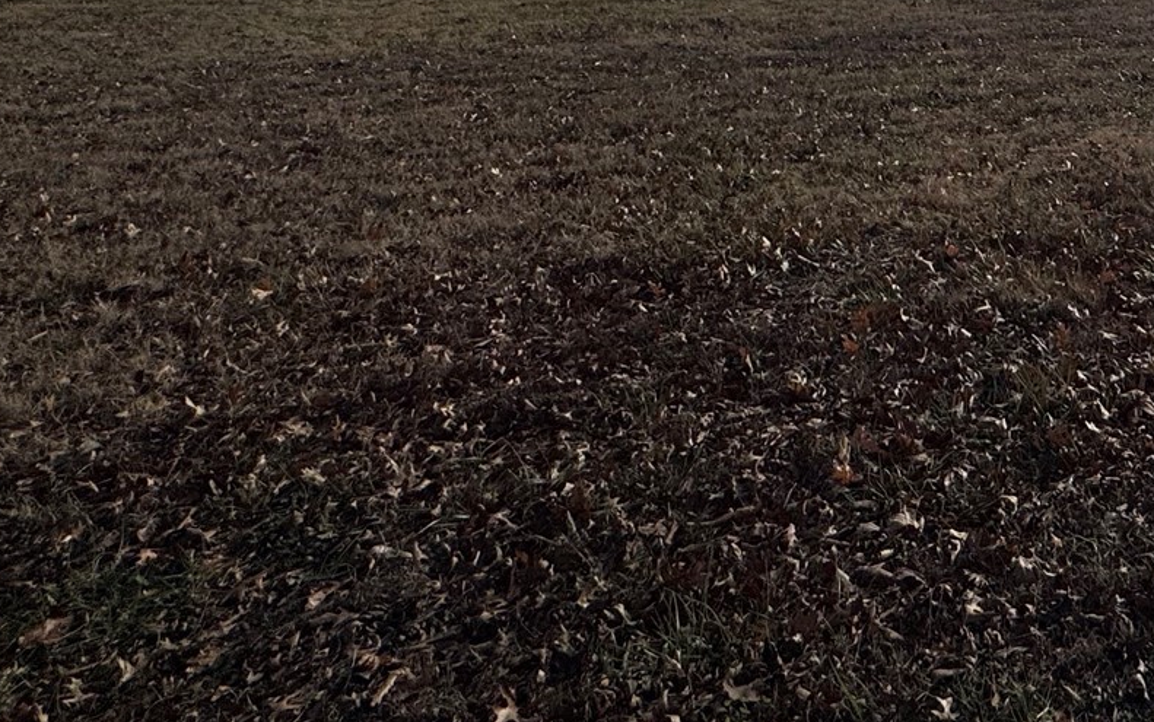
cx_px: 1099
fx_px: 1133
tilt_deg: +3.7
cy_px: -203
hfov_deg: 46.9
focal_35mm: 36
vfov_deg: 29.1
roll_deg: -0.5
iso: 40
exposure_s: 1/4630
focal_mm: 2.22
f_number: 2.2
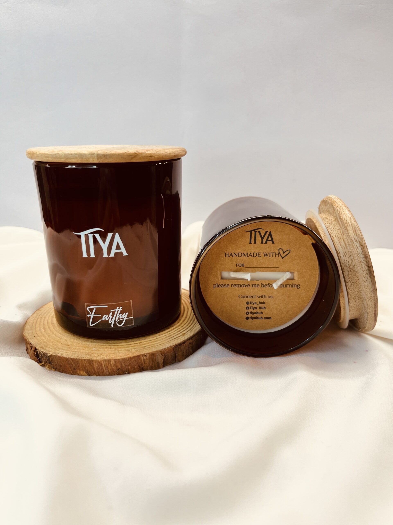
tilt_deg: -17.6
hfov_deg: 53.1
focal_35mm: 26
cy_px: 262
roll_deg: +0.2
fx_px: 394
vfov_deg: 67.3
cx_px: 196
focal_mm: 5.1
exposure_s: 1/107
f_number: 1.6
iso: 32
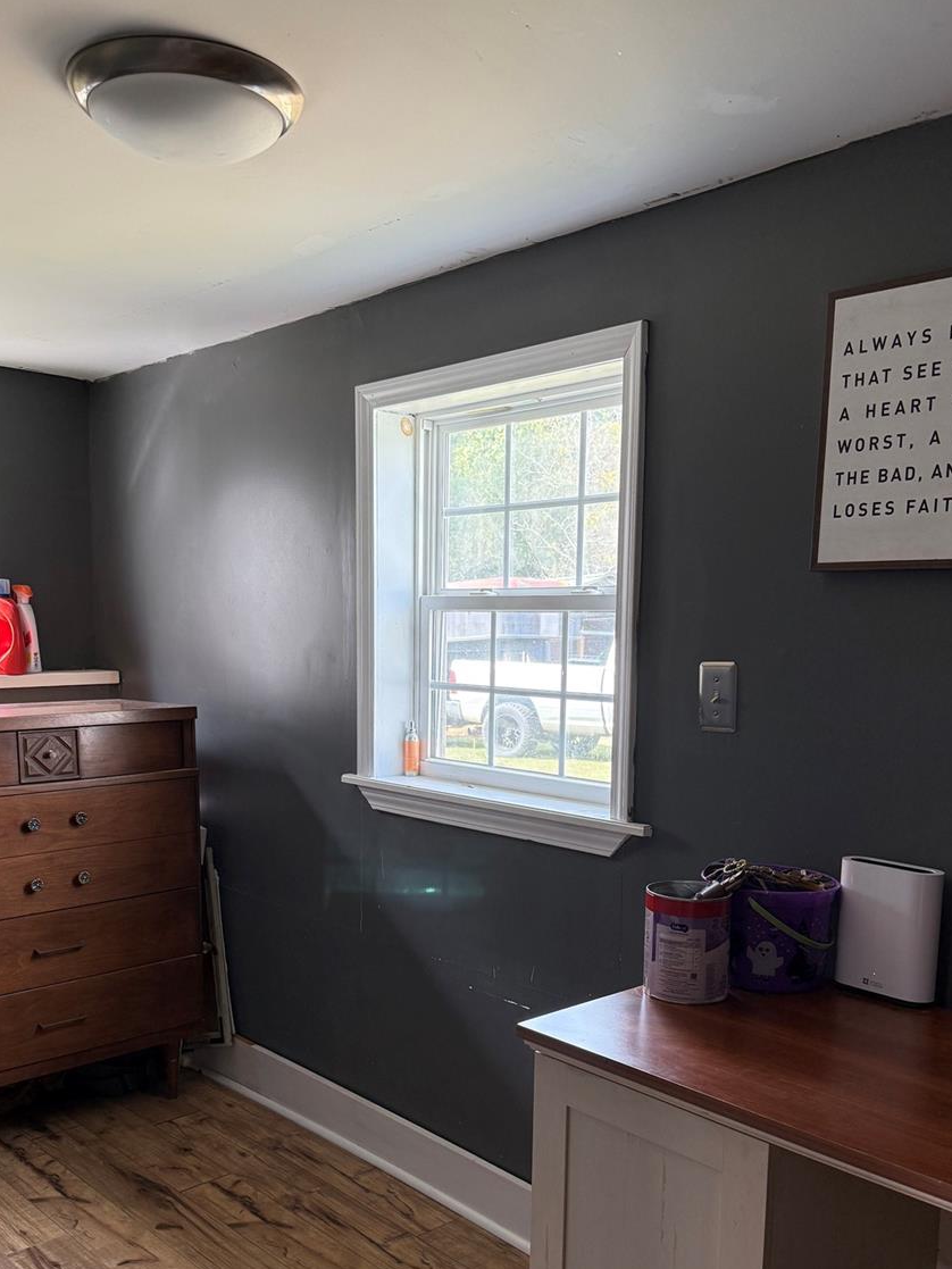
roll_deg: -1.2
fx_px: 1210
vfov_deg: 54.9
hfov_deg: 43.0
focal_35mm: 33
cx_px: 468
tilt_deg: -7.7
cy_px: 775
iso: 200
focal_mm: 6.76
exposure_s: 1/115
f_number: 1.78
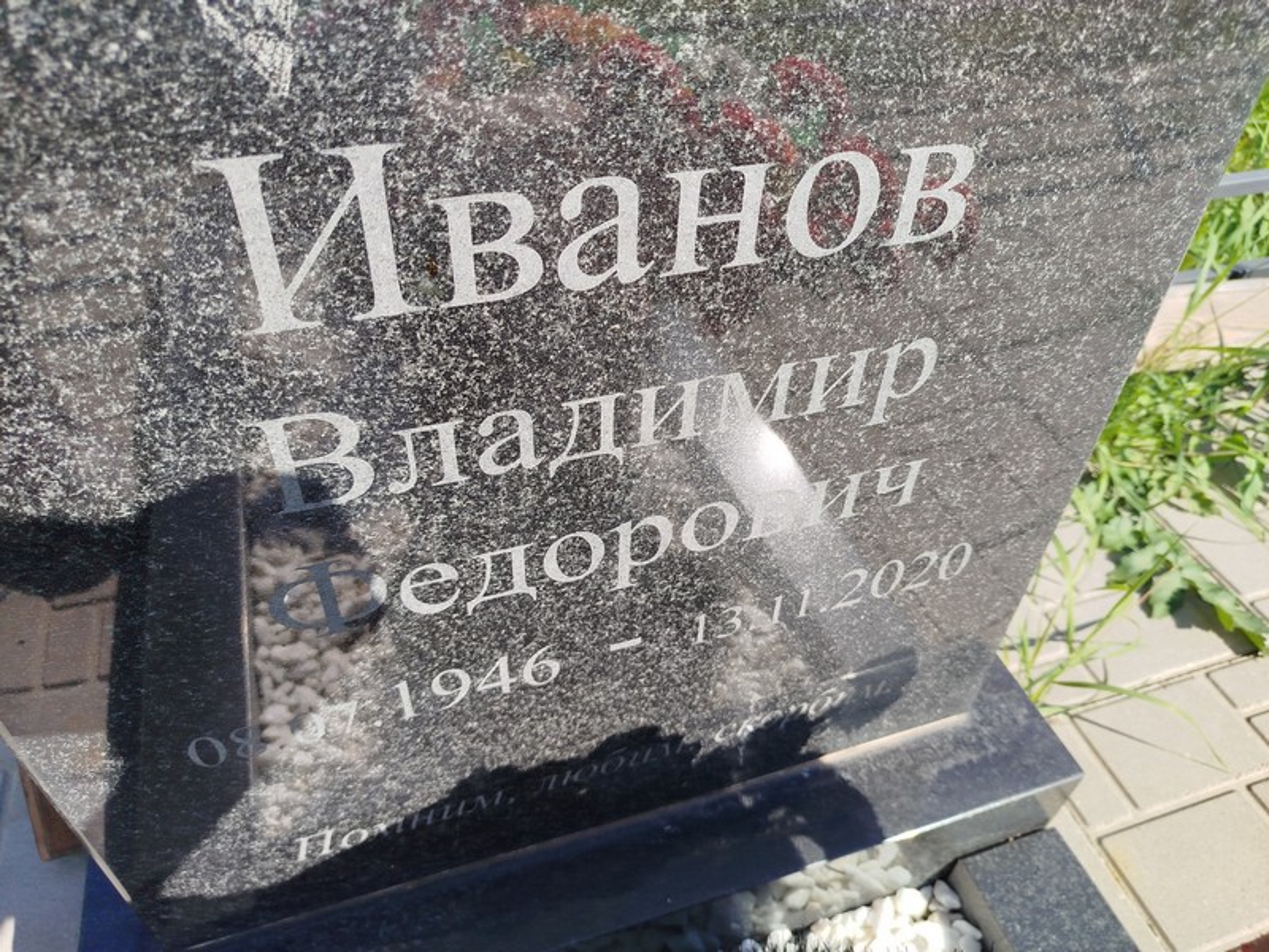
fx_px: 880
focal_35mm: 24
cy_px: 476
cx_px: 634
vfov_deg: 56.8
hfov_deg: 71.6
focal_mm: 5.31
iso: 50
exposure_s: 1/597
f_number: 1.7
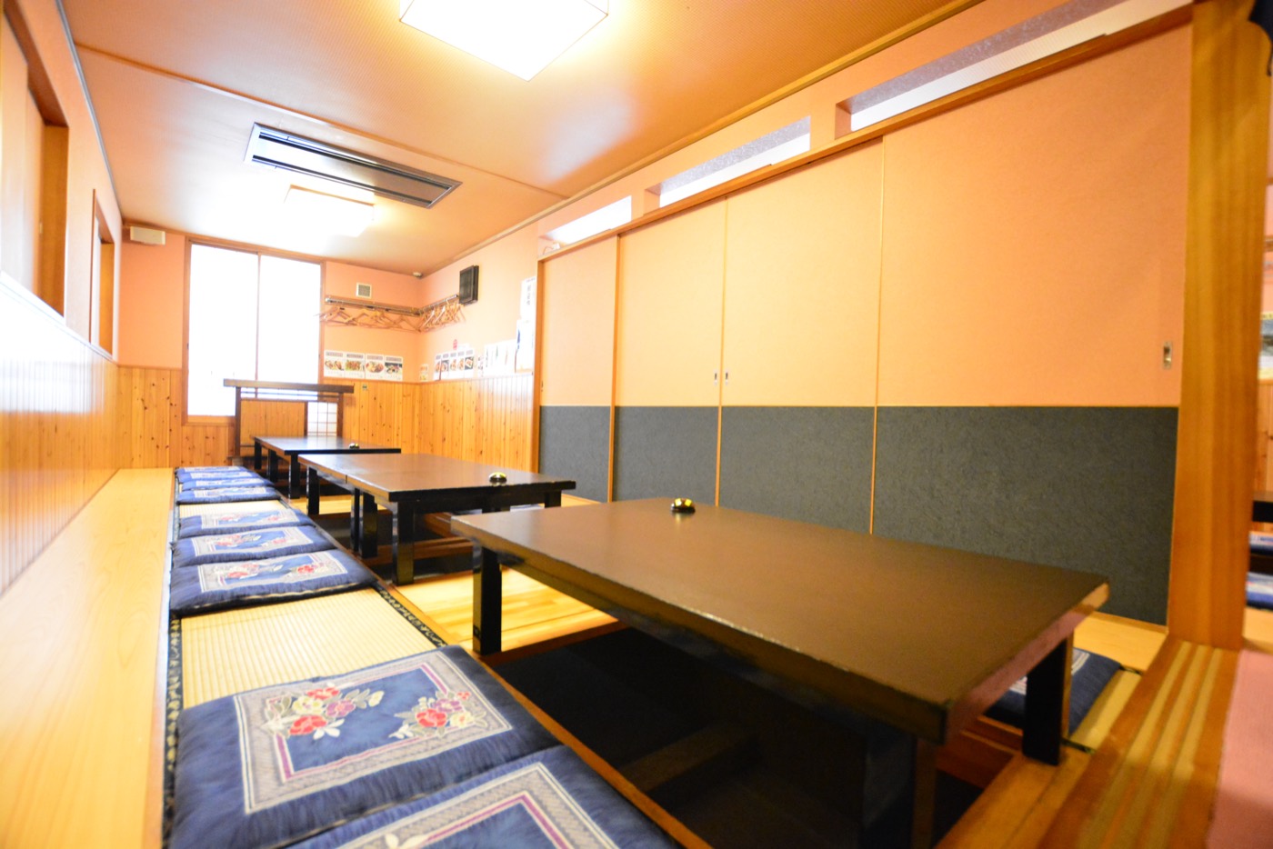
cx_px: 636
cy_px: 424
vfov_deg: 77.4
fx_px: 530
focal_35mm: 15
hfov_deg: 100.4
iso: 5000
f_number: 4
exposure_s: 1/60
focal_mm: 10
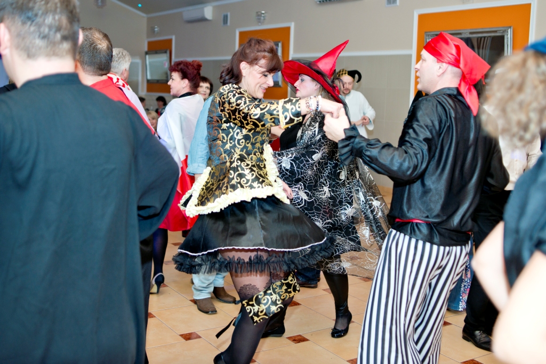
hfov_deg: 54.4
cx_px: 273
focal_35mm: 35
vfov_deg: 37.9
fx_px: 531
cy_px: 182
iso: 320
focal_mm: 35
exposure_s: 1/320
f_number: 2.8
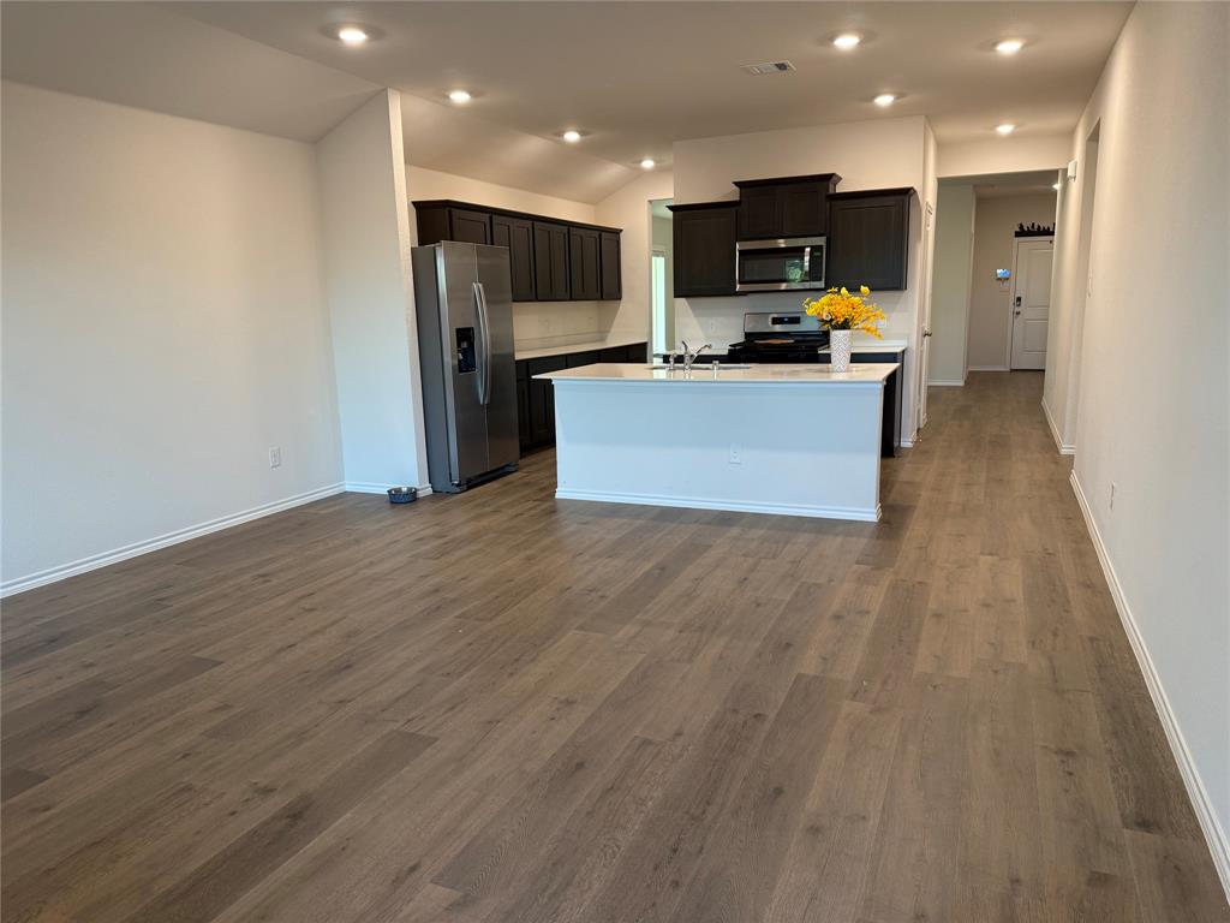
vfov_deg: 56.8
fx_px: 853
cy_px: 462
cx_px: 615
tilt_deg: -9.6
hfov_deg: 71.6
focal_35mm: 24
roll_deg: +1.2
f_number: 1.78
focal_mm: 6.76
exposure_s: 1/60
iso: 125
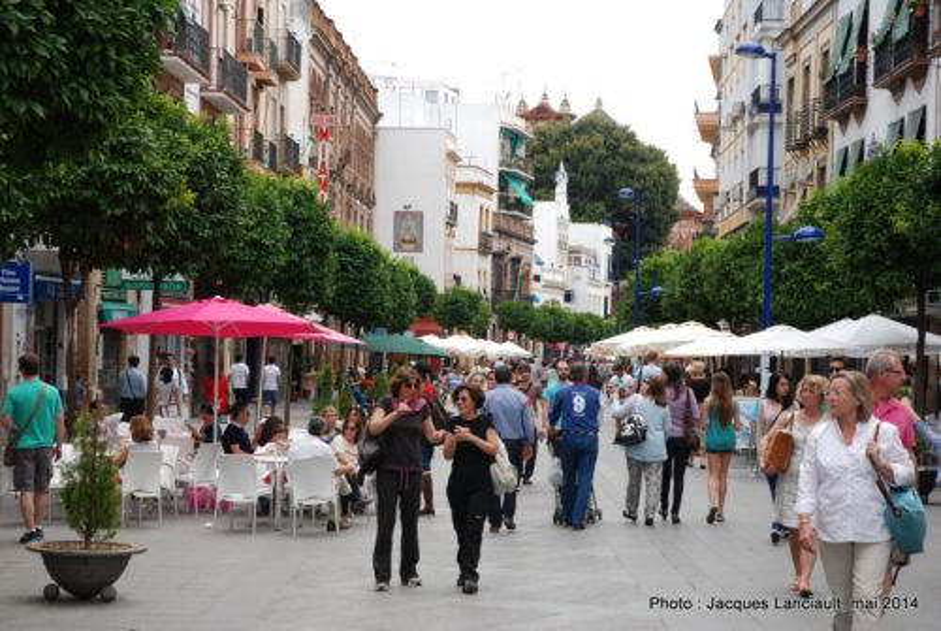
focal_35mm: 78
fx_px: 2042
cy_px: 316
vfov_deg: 17.6
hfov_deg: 26.0
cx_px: 470
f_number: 5.6
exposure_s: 1/125
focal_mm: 52
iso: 100
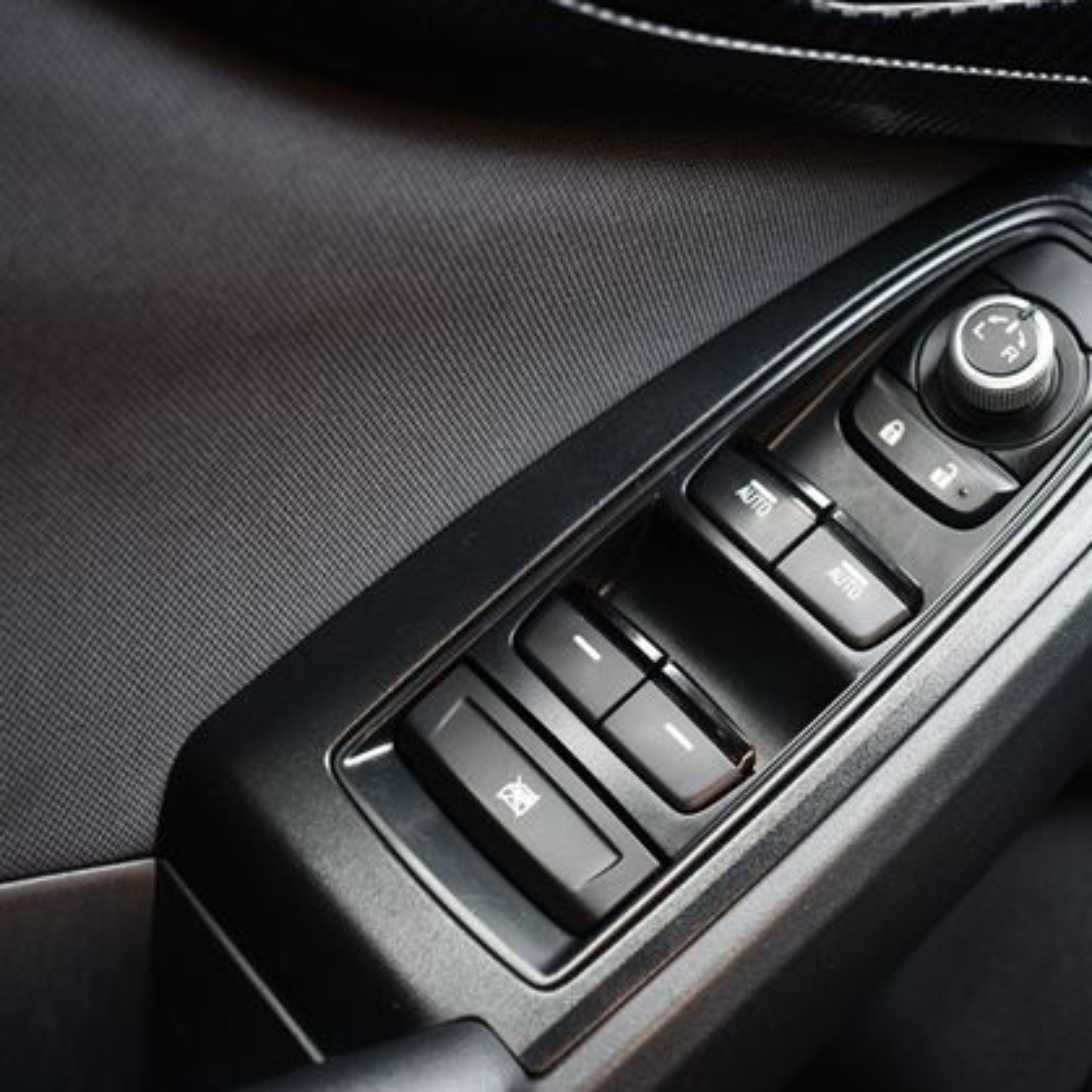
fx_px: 1713
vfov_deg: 35.4
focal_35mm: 48
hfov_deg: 34.8
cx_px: 771
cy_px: 547
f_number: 4
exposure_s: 1/125
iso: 1000
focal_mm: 25
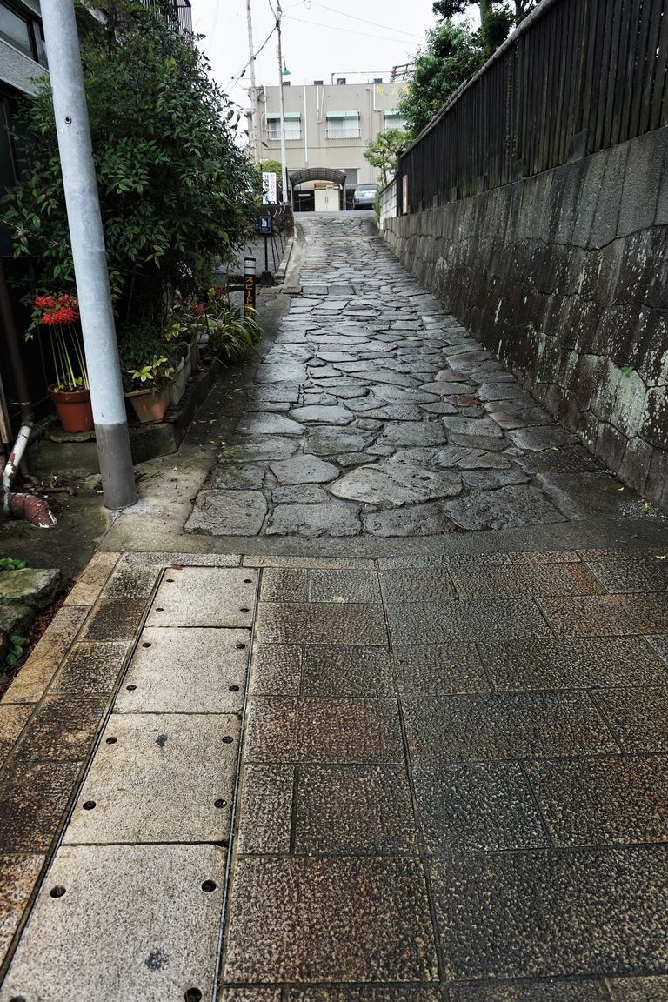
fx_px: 696
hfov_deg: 51.3
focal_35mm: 25
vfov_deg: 71.5
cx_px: 342
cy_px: 491
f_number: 4
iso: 100
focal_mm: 16
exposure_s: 1/160
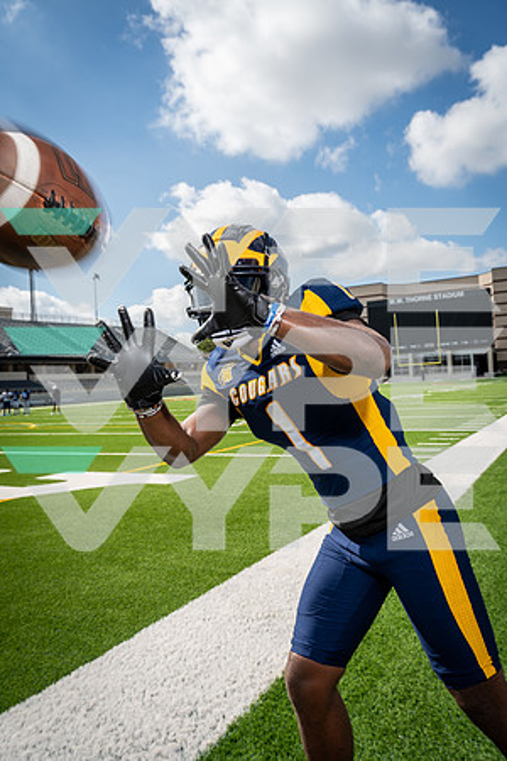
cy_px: 380
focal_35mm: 32
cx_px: 254
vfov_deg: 58.7
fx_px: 676
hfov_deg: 41.1
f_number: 8
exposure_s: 1/250
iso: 125
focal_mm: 32
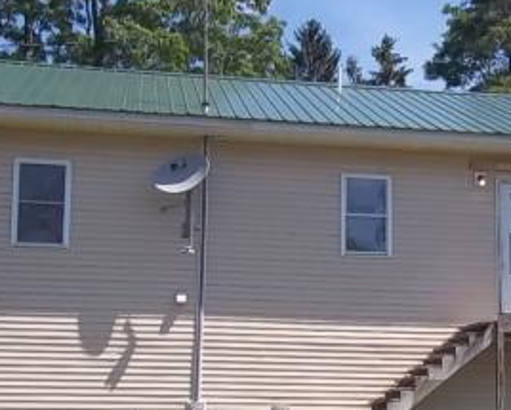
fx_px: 1151
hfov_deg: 24.7
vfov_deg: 20.1
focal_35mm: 76
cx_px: 391
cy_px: 304
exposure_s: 1/160
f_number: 8
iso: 80
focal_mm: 6.5
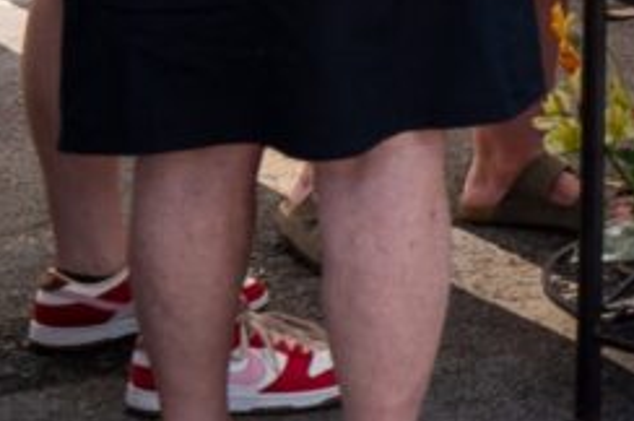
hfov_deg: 8.8
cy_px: -508
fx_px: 3535
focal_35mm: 201
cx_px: 1754
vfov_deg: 6.5
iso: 100
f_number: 6.3
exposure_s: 1/160
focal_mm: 35
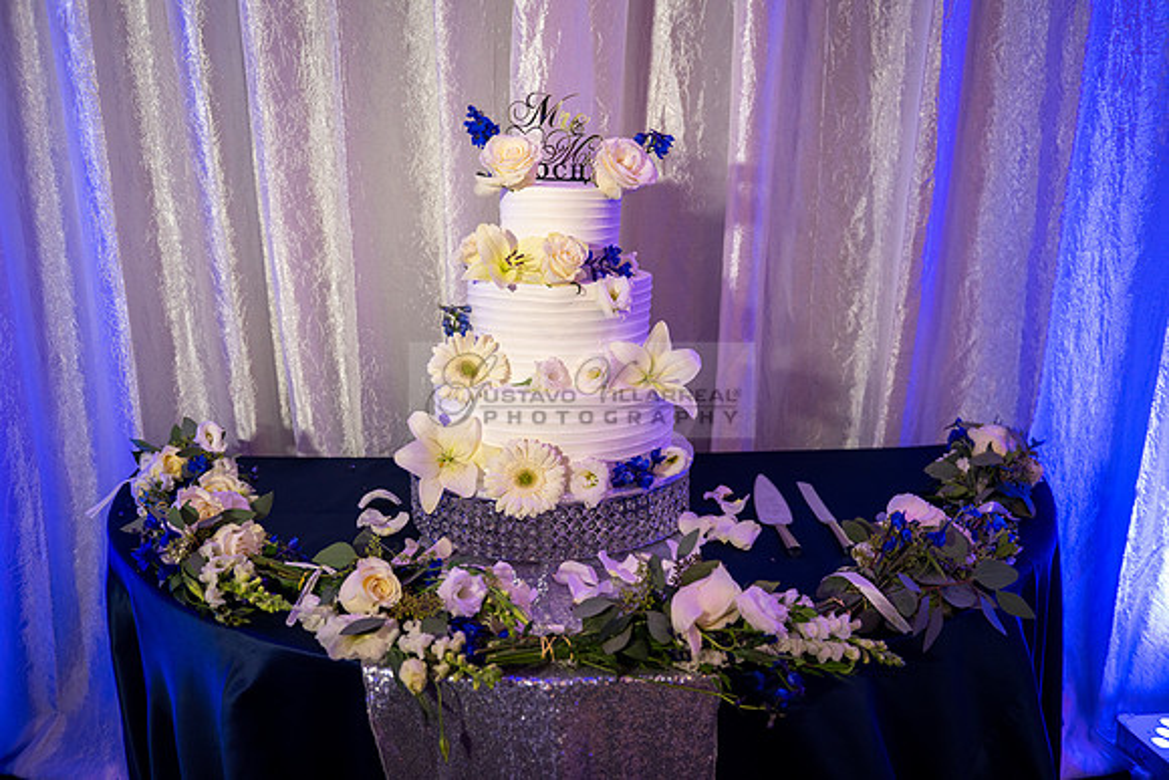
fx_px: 942
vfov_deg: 45.0
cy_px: 390
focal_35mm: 29
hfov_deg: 63.6
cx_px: 584
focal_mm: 29
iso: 1000
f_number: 3.2
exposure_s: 1/200
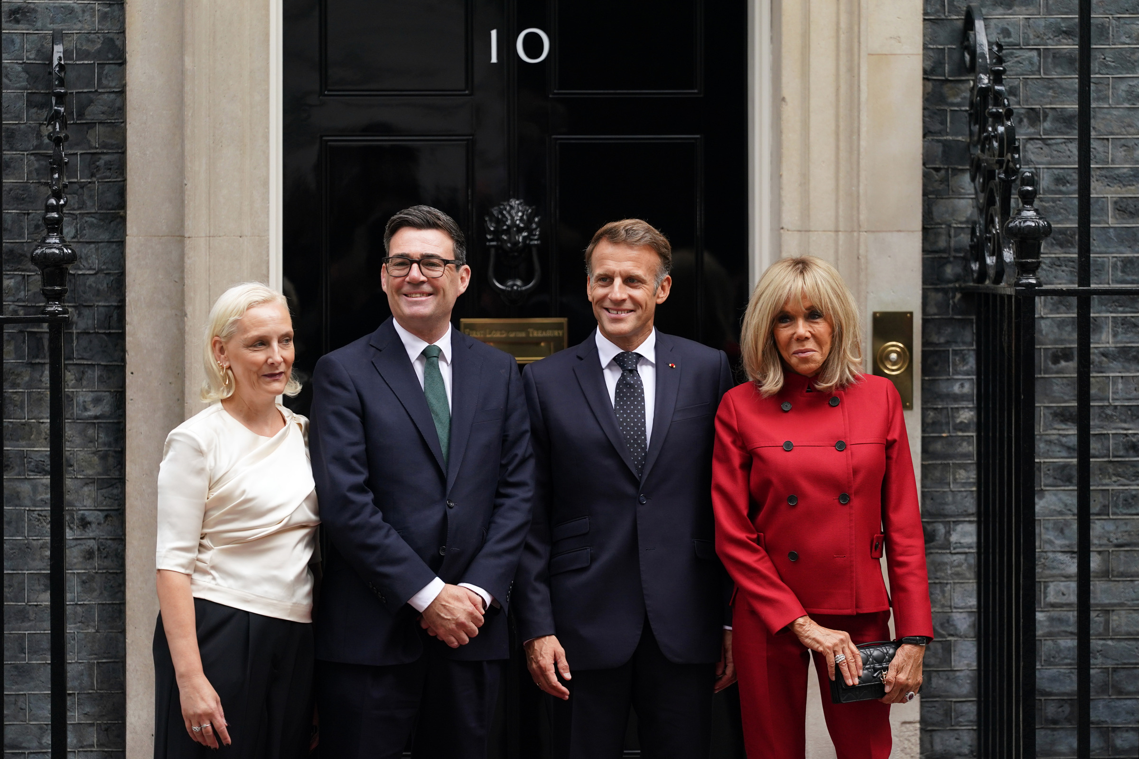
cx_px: 570
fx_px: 5758
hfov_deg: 11.3
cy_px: 380
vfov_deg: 7.5
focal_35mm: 182
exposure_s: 1/2000
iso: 640
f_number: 2.8
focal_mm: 182
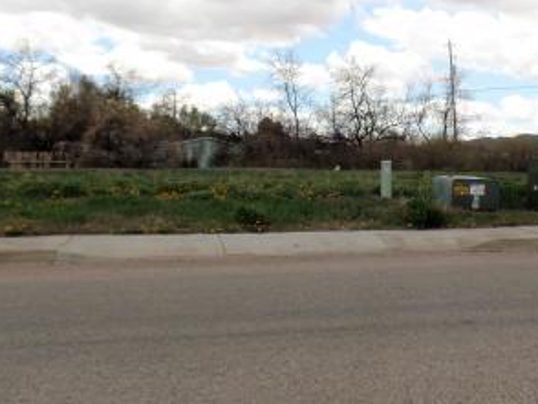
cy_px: 141
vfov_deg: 29.0
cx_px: 373
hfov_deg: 37.6
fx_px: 778
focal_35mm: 50
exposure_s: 1/750
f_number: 3.5
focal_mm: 4.1
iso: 80
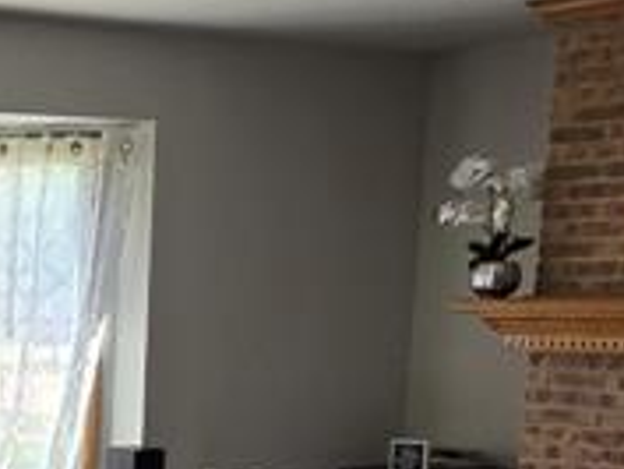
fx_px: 1353
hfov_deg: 21.9
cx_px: -293
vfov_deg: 18.8
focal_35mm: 75
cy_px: 540
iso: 40
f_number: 1.9
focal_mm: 2.2
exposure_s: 1/120
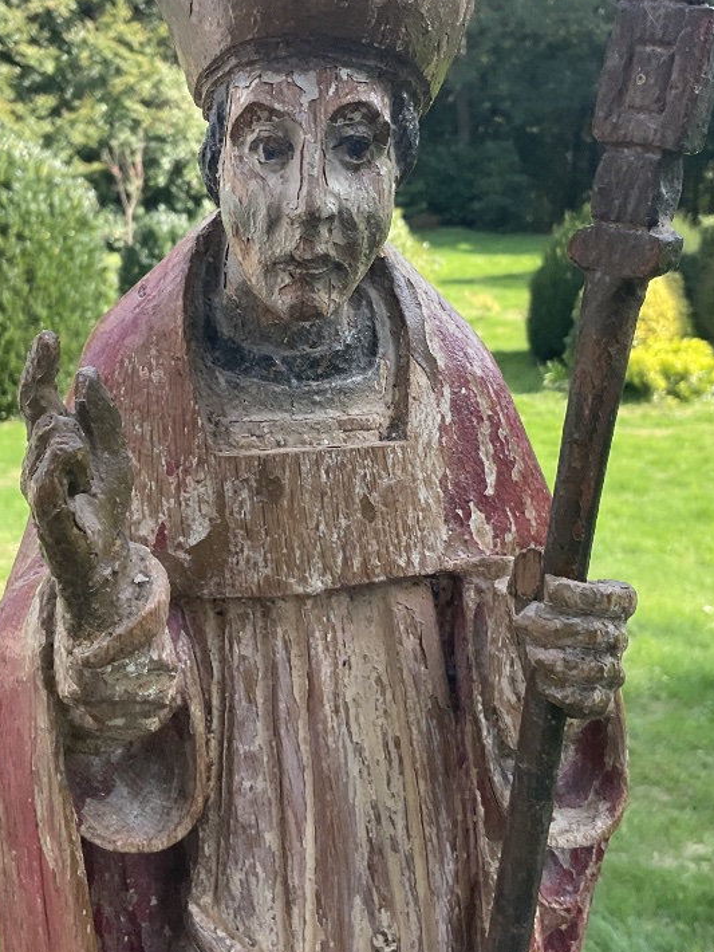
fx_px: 1347
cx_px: 356
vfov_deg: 38.7
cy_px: 381
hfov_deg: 29.7
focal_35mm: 49
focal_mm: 3
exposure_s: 1/246
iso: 16
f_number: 1.8
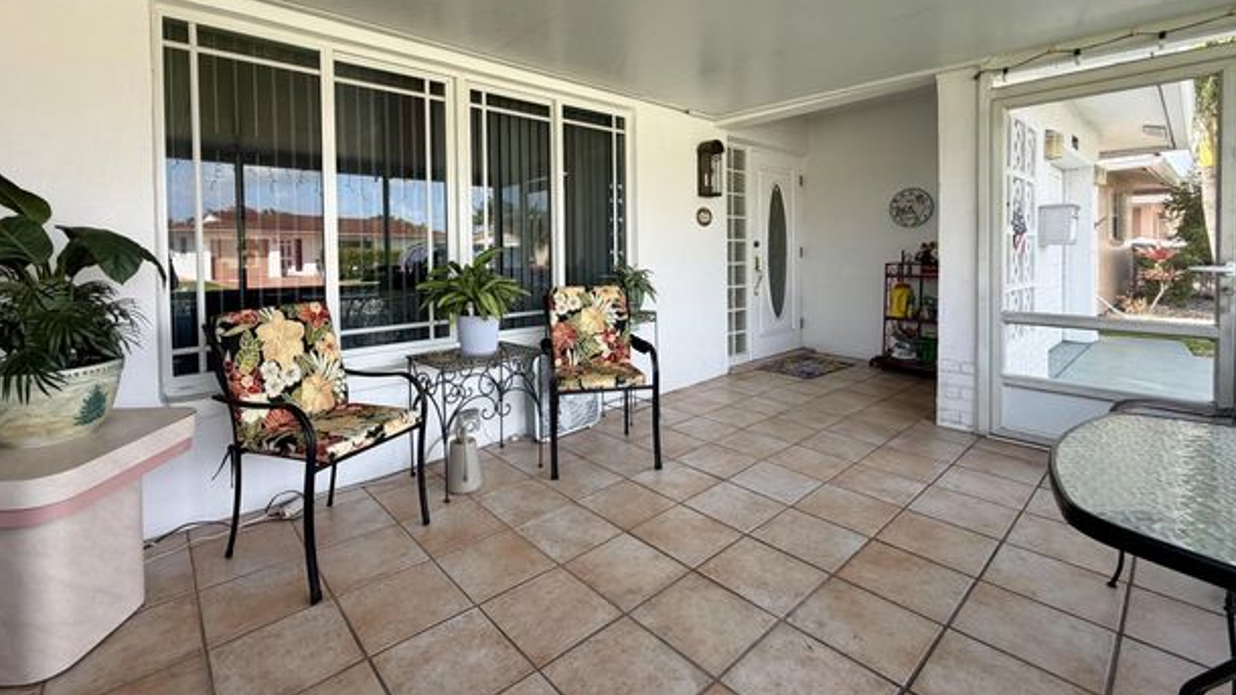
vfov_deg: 66.1
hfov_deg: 99.3
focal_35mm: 16
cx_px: 592
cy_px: 263
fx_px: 524
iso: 50
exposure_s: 1/121
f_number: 2.2
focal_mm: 2.22
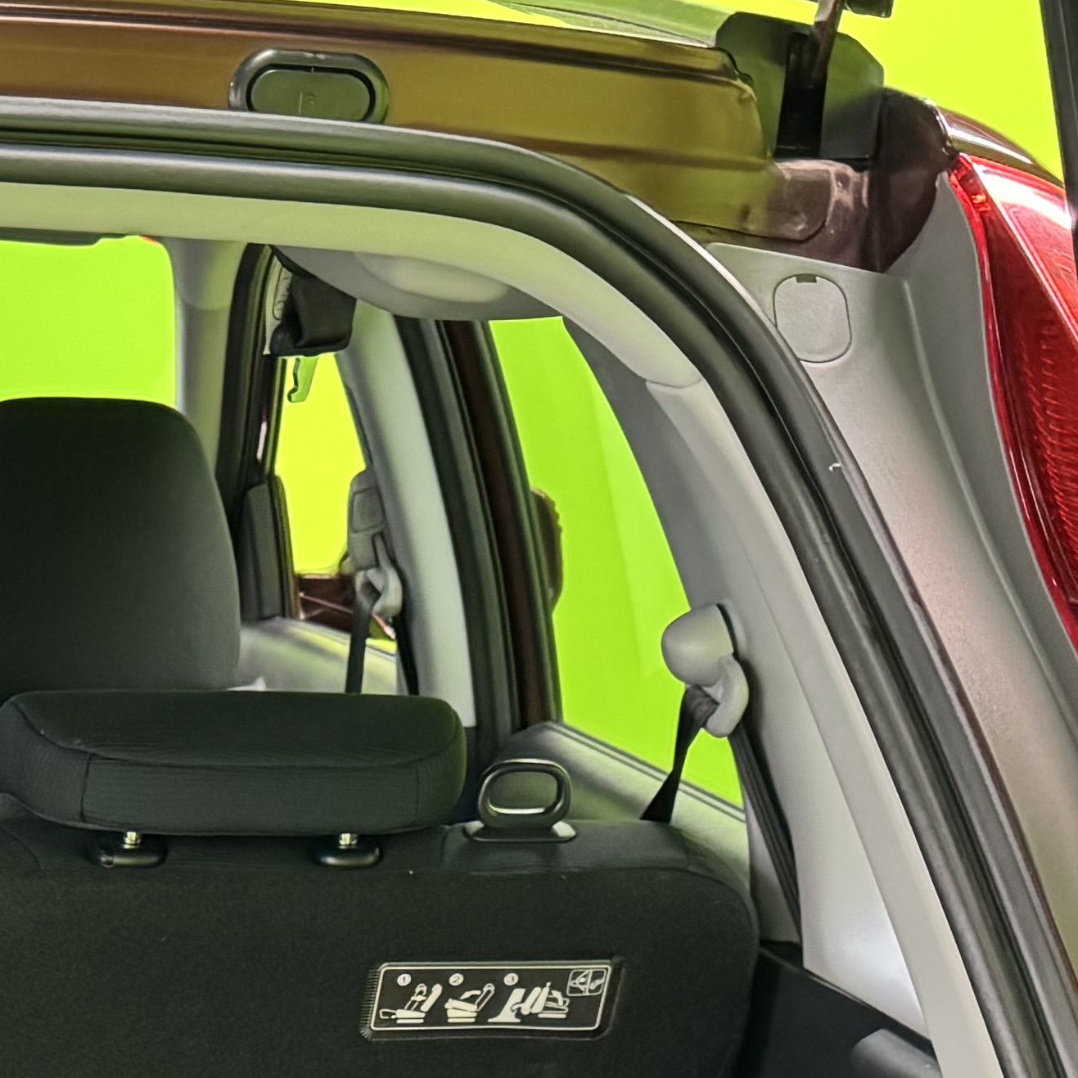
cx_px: -408
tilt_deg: -20.8
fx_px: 3241
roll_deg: -0.4
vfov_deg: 17.6
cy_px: 1449
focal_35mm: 92
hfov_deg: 17.5
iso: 640
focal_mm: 6.76
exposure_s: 1/50
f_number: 1.78
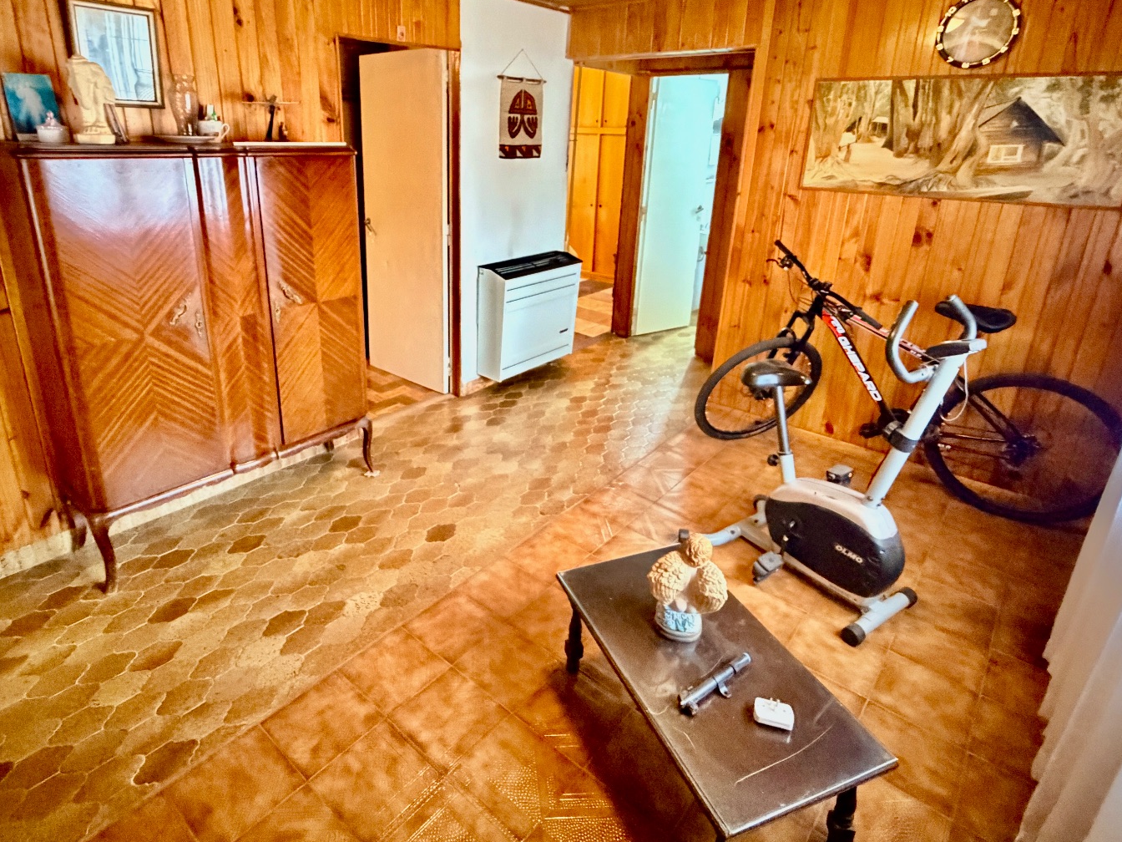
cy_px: 336
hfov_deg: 81.6
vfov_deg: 65.3
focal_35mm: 20
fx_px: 648
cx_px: 521
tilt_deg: -18.2
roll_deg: -1.5
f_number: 2.2
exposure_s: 1/25
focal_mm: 2.22
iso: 2500
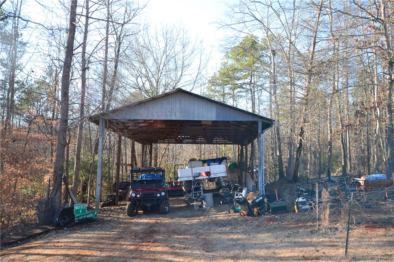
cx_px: 197
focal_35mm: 30
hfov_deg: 61.9
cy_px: 131
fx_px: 328
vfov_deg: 43.6
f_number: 9
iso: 400
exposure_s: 1/100
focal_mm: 20
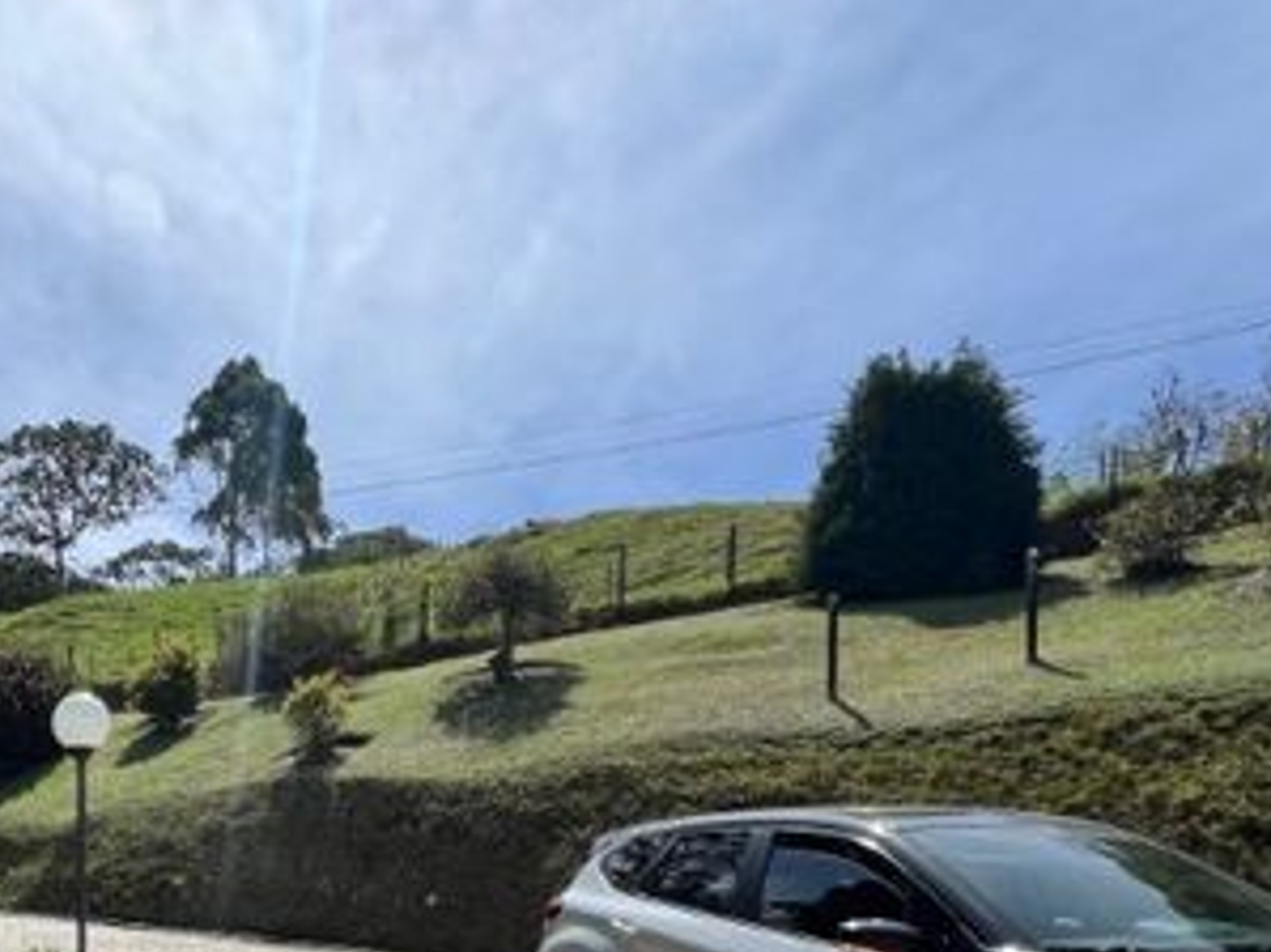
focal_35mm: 29
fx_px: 1064
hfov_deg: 57.7
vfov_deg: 42.4
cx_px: 278
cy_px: 926
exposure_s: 1/1575
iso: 32
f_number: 1.8
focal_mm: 1.57
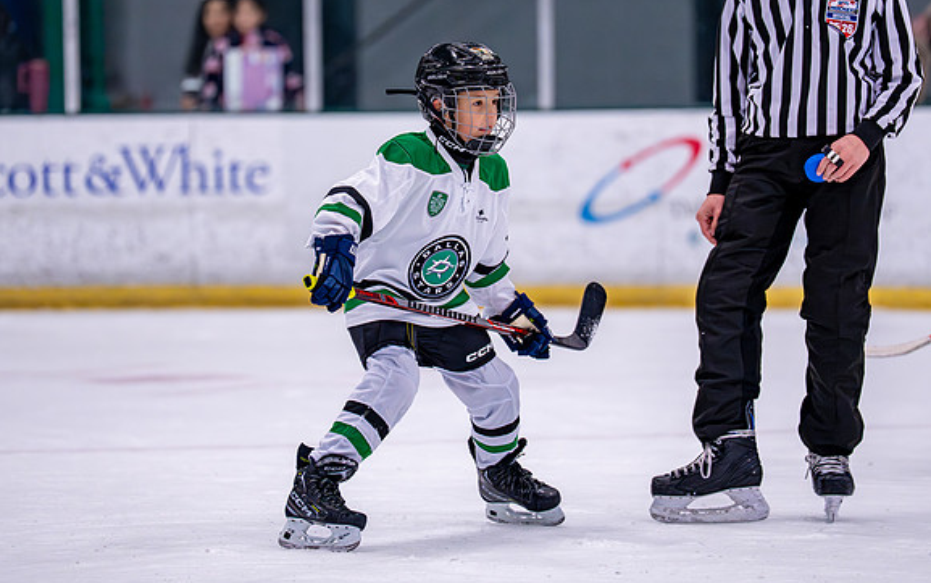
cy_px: 227
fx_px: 5990
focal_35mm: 236
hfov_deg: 8.9
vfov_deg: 5.6
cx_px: 429
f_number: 2.8
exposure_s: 1/1250
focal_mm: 185
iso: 2500
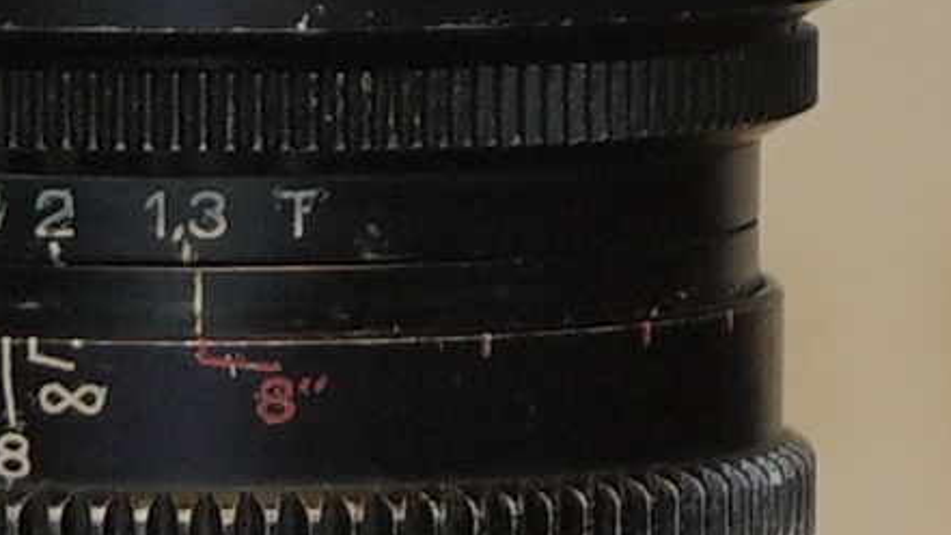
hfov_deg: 4.4
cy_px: 328
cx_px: -492
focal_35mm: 493
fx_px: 12431
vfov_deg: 2.5
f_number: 8
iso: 800
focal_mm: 50
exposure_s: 1/60
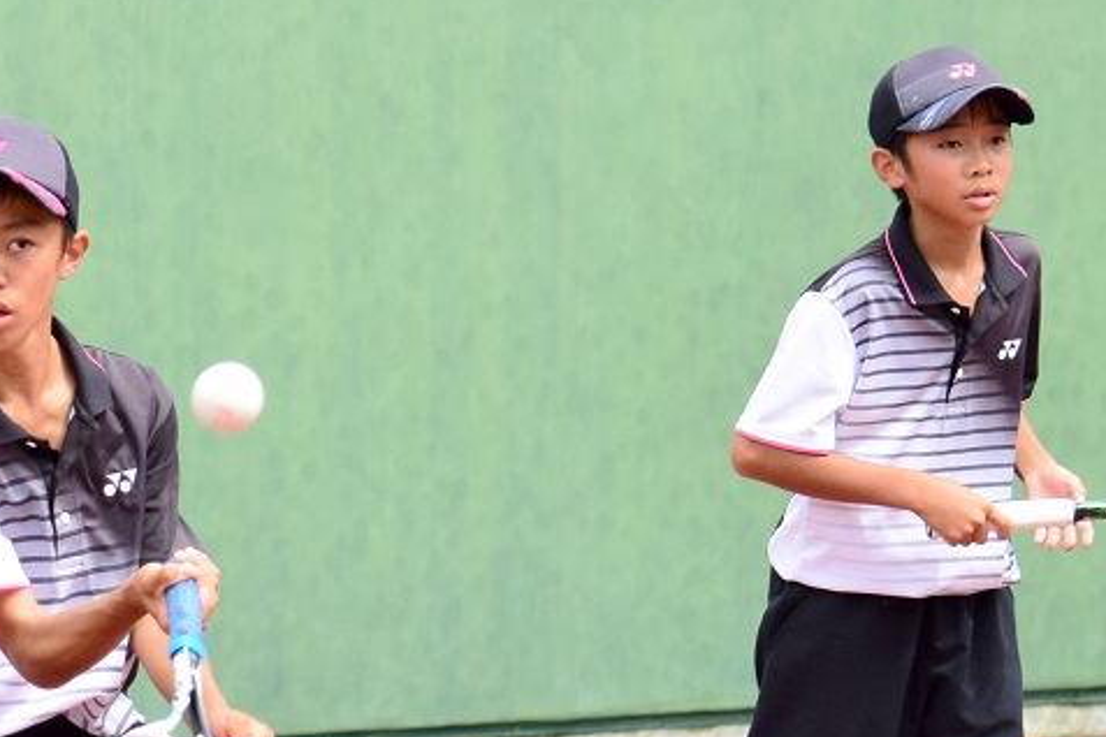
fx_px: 9462
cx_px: 306
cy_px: 721
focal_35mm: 308
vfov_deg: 4.5
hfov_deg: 6.7
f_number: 4.5
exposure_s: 1/1600
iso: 400
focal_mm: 98
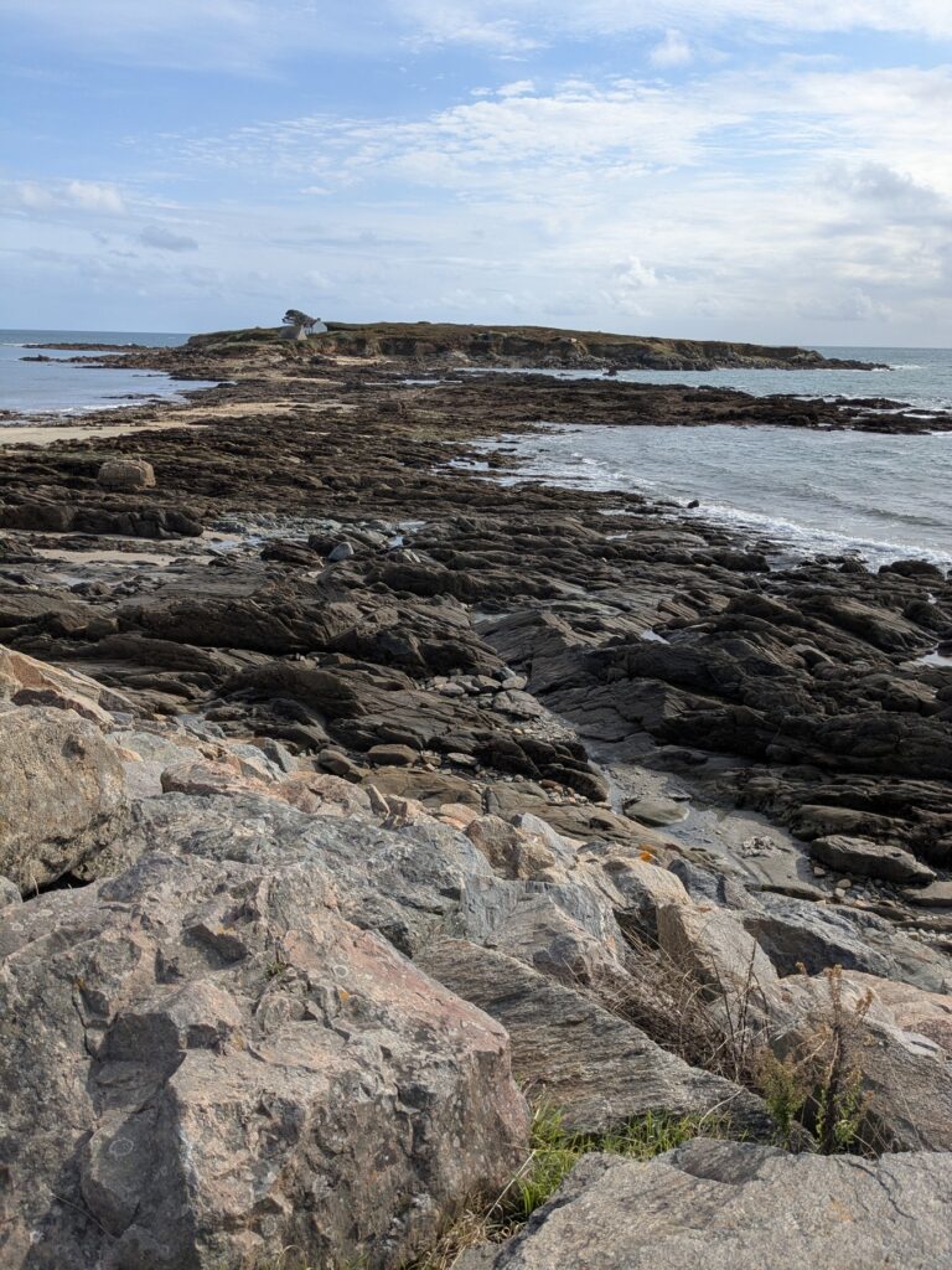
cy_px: 635
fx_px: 990
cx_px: 476
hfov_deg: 51.4
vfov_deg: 65.3
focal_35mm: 27
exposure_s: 1/2924
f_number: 1.73
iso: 48
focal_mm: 4.38
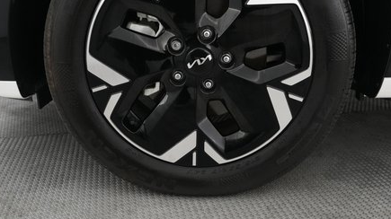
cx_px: 193
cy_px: 61
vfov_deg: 31.5
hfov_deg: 54.0
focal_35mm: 37
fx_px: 383
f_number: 2.8
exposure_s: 1/160
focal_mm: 24
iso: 5000
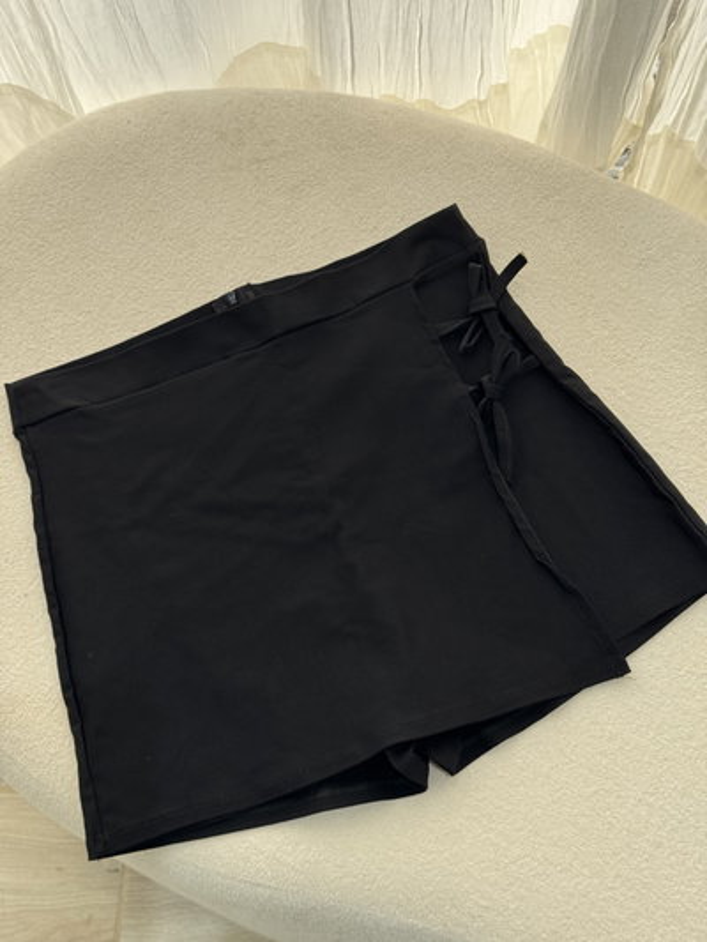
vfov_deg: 39.6
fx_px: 1307
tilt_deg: -72.7
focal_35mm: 48
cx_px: 354
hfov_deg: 30.3
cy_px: 471
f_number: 1.78
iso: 100
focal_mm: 6.76
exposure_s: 1/104
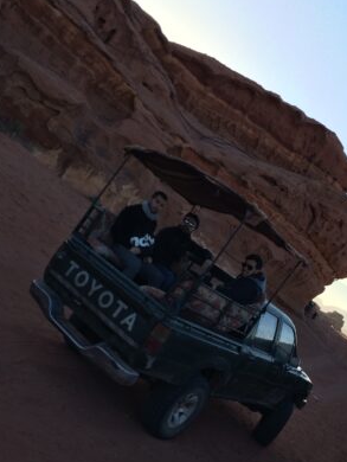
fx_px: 547
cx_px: 191
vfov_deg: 45.7
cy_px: 245
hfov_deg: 35.1
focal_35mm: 41
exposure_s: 1/1001
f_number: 2.2
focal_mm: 4.12
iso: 32
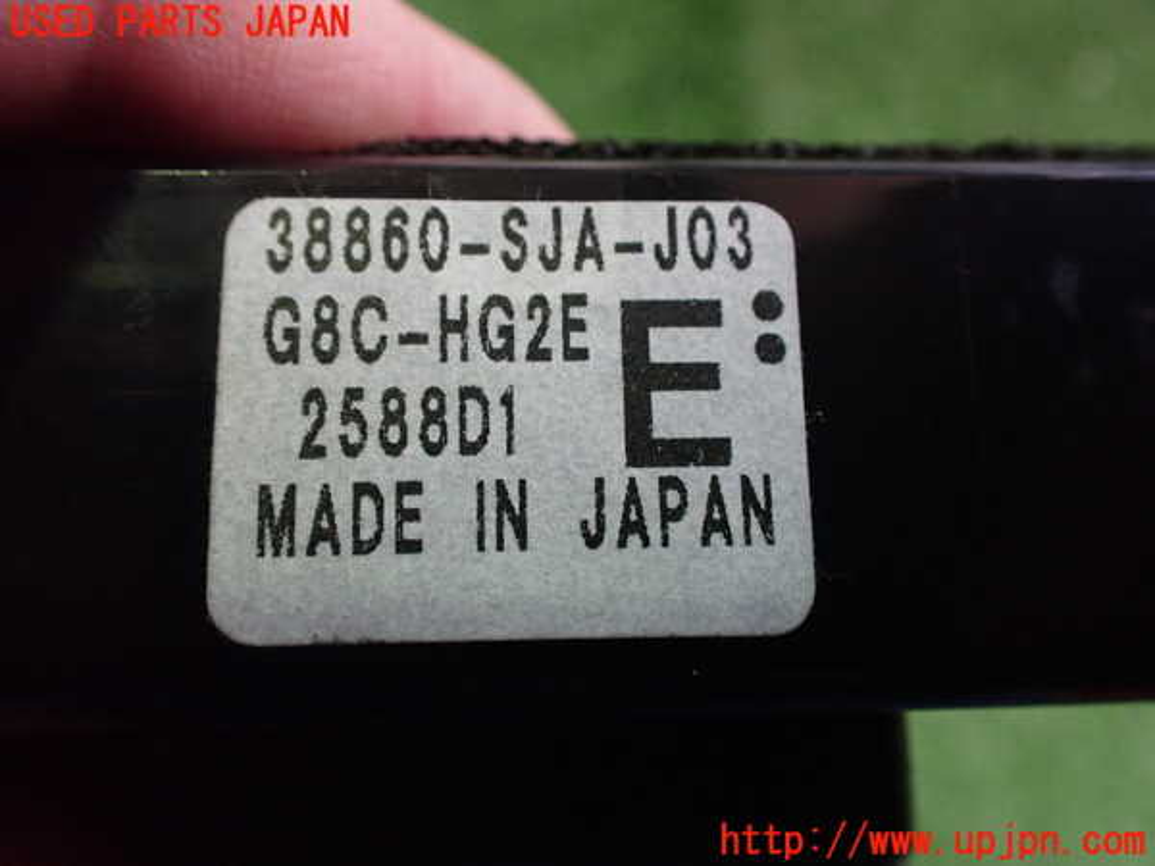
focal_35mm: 30
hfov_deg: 60.0
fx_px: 1001
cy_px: 433
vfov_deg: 46.8
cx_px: 578
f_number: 2.3
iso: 800
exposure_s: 1/125
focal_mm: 5.4
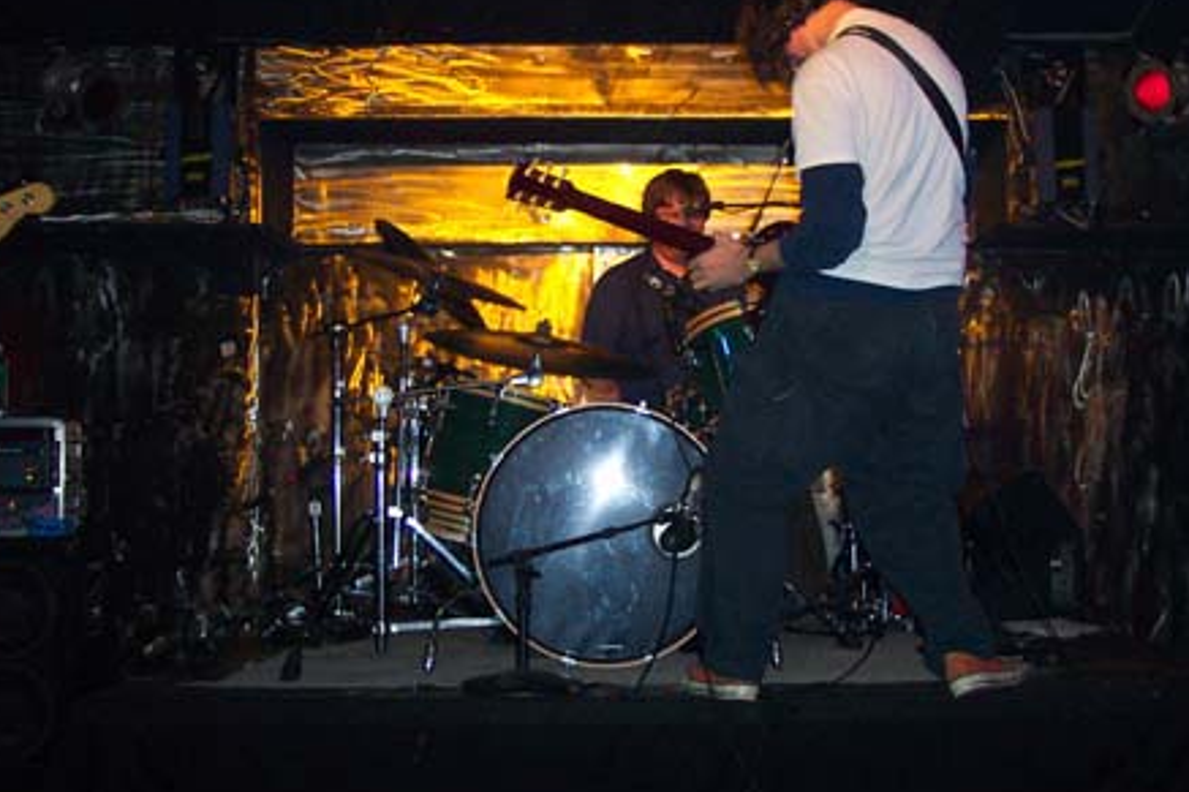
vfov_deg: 28.6
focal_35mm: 47
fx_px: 1552
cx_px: 691
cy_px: 365
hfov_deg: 41.8
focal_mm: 8
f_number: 2.8
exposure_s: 1/30
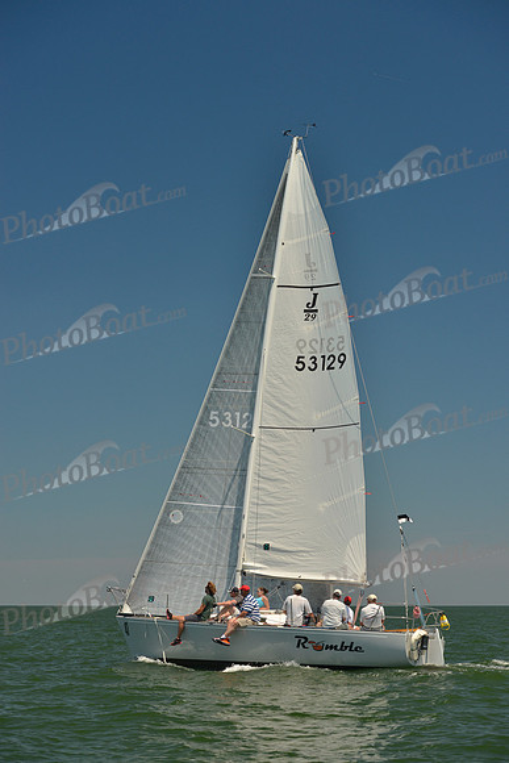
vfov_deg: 28.8
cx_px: 254
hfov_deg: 19.5
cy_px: 382
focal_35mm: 70
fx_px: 1484
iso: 200
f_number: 7.1
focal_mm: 70
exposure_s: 1/640
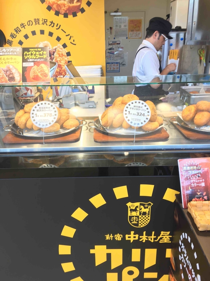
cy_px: 140
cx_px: 105
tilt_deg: -23.7
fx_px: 235
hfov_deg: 48.2
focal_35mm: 29
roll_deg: +0.5
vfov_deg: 61.7
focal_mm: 4.15
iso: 32
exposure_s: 1/30
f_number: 2.2
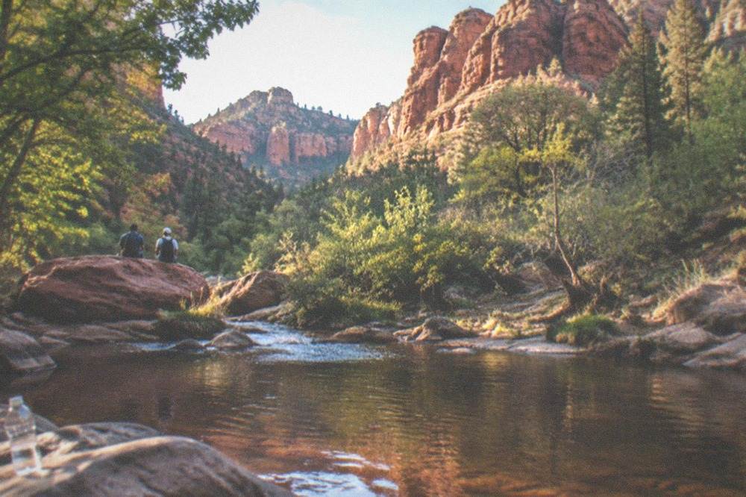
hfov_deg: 28.9
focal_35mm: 70
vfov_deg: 19.4
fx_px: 1450
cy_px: 248
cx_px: 373
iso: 400
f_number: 5
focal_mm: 70
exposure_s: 1/1250
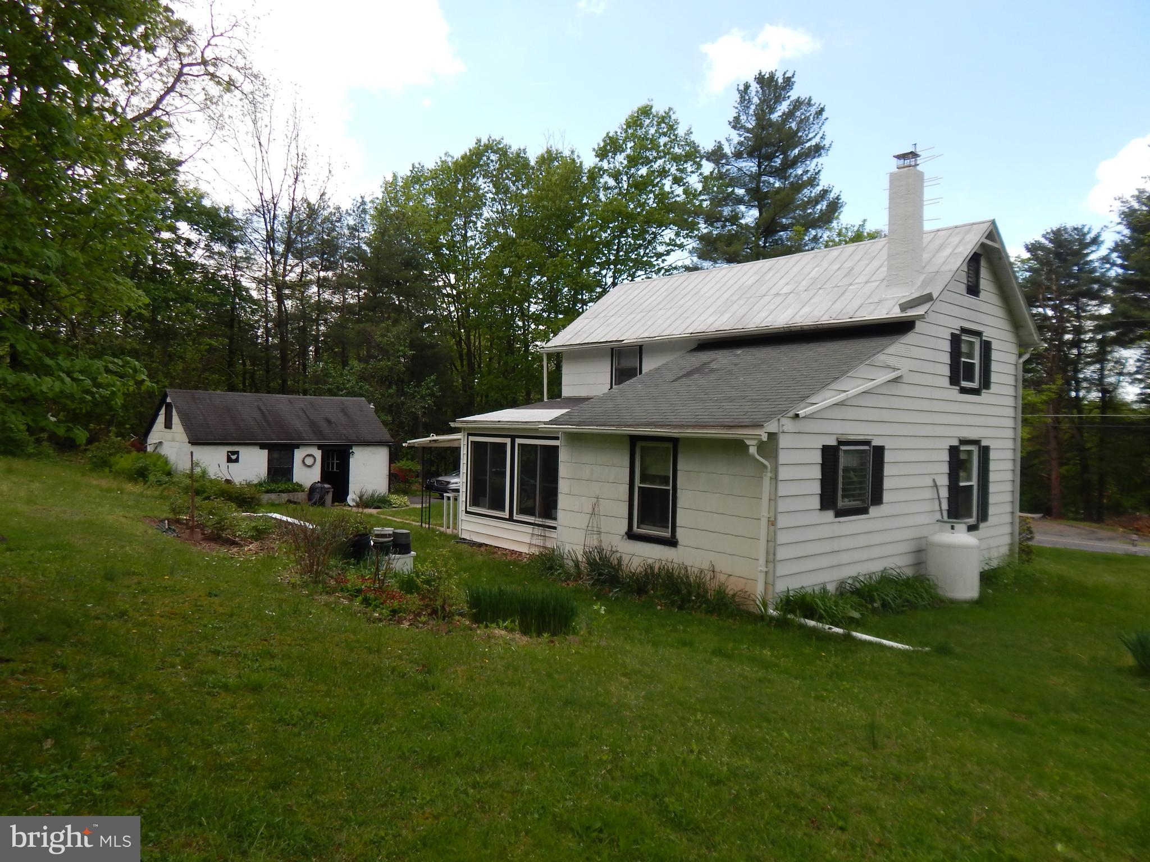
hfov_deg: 73.9
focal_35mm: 23
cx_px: 575
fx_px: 764
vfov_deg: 58.9
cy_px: 431
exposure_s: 1/640
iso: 125
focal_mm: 4
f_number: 3
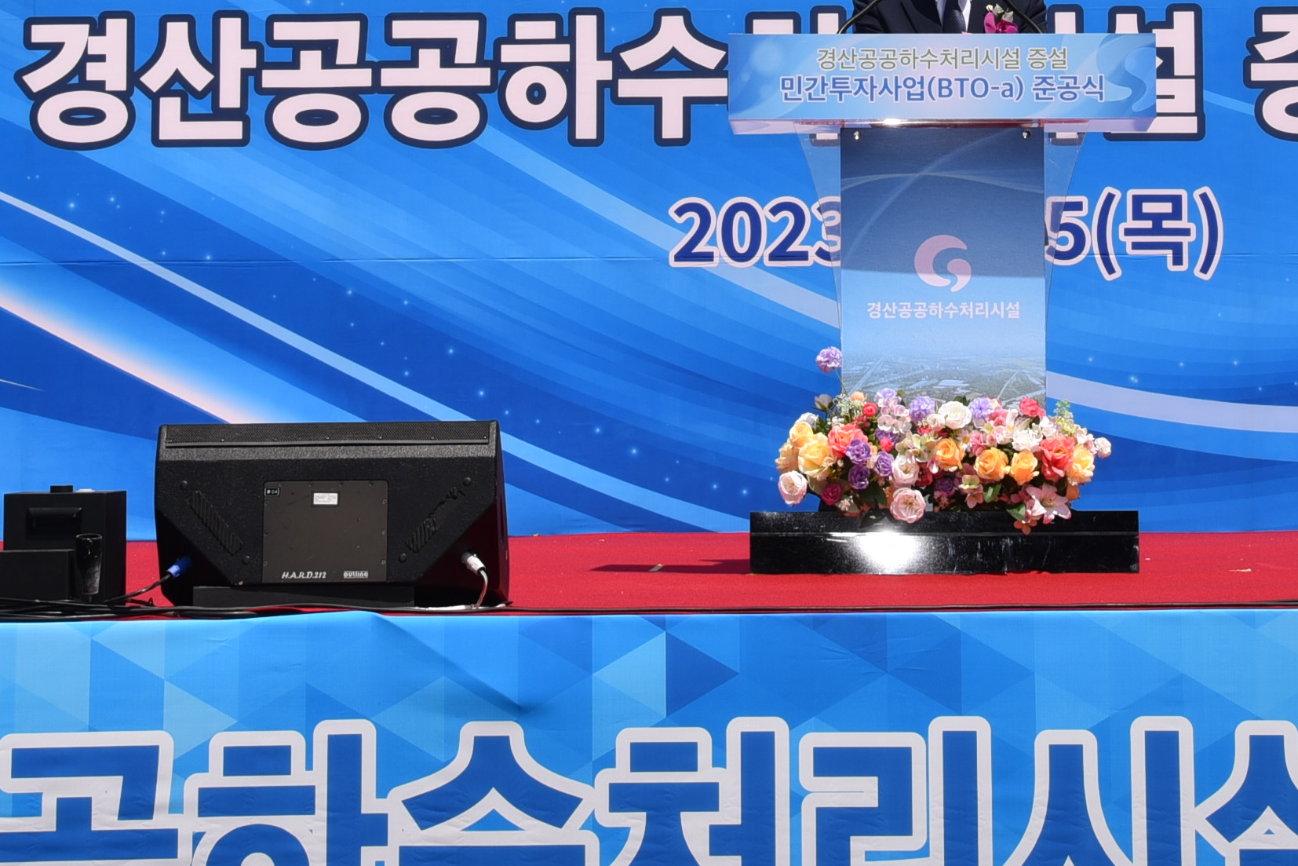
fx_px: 5408
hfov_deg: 13.7
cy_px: -129
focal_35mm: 150
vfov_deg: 9.1
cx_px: 847
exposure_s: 1/200
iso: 100
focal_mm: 55
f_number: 13
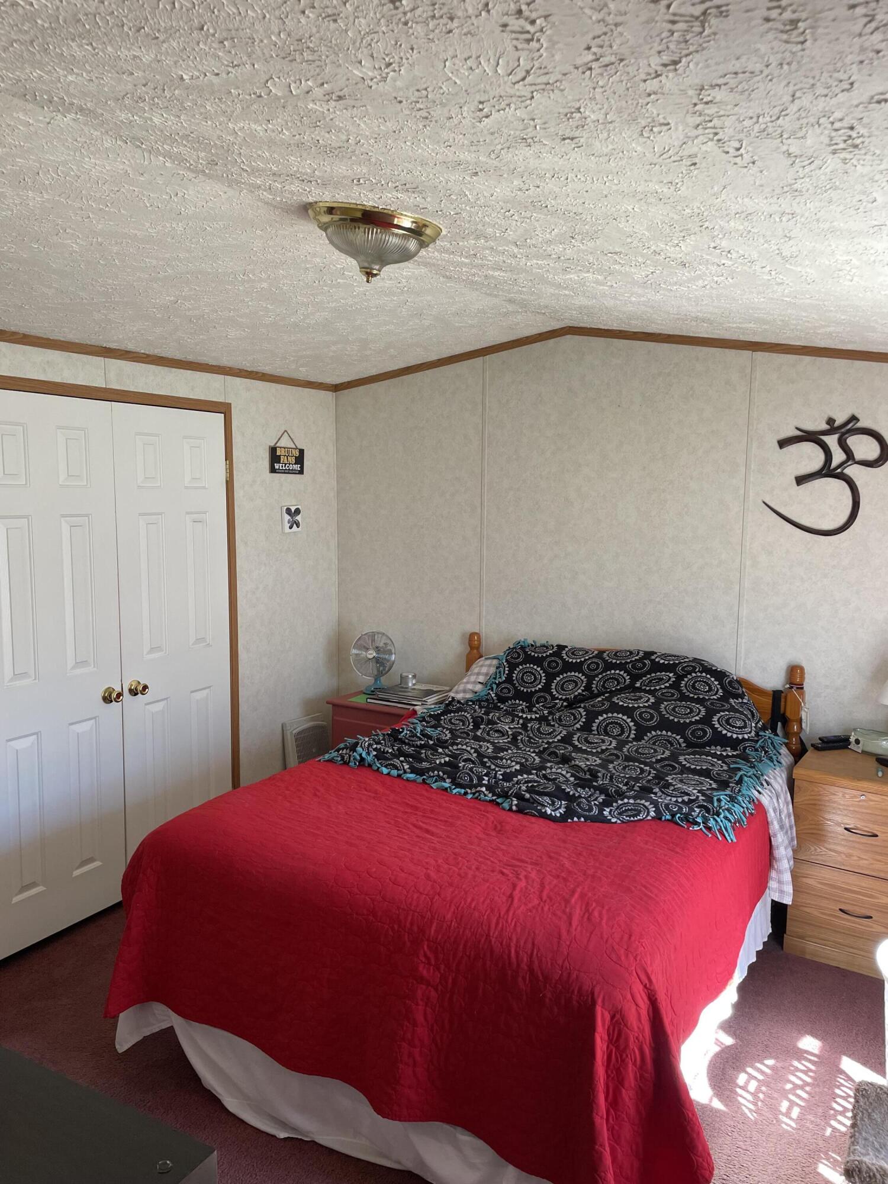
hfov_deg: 53.1
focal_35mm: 26
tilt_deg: -7.4
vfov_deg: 67.3
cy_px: 592
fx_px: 889
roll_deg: -0.8
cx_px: 444
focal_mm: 4.2
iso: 100
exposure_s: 1/121
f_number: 1.6
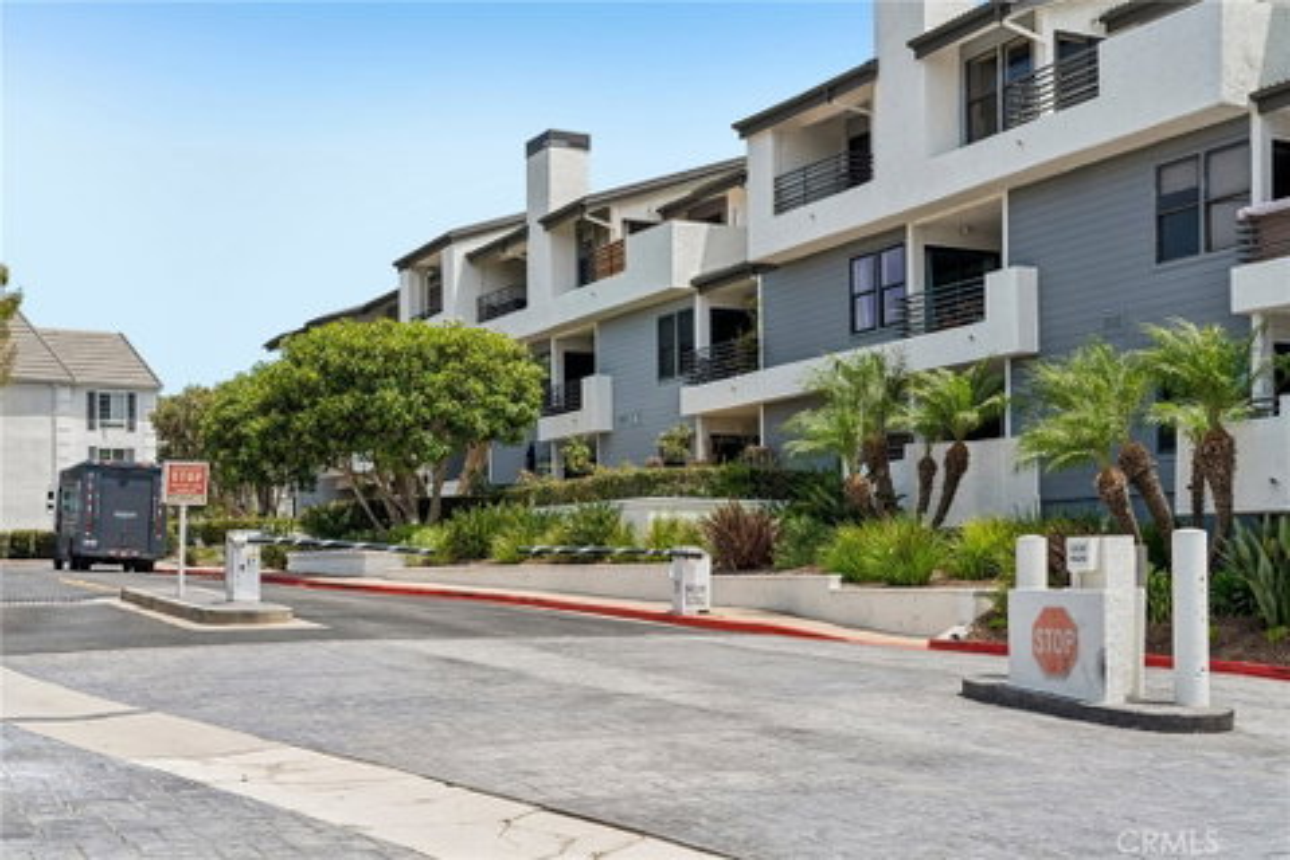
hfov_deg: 44.5
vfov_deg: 30.5
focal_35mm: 44
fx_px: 1577
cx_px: 645
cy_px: 430
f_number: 8
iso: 125
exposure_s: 1/500
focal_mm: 44
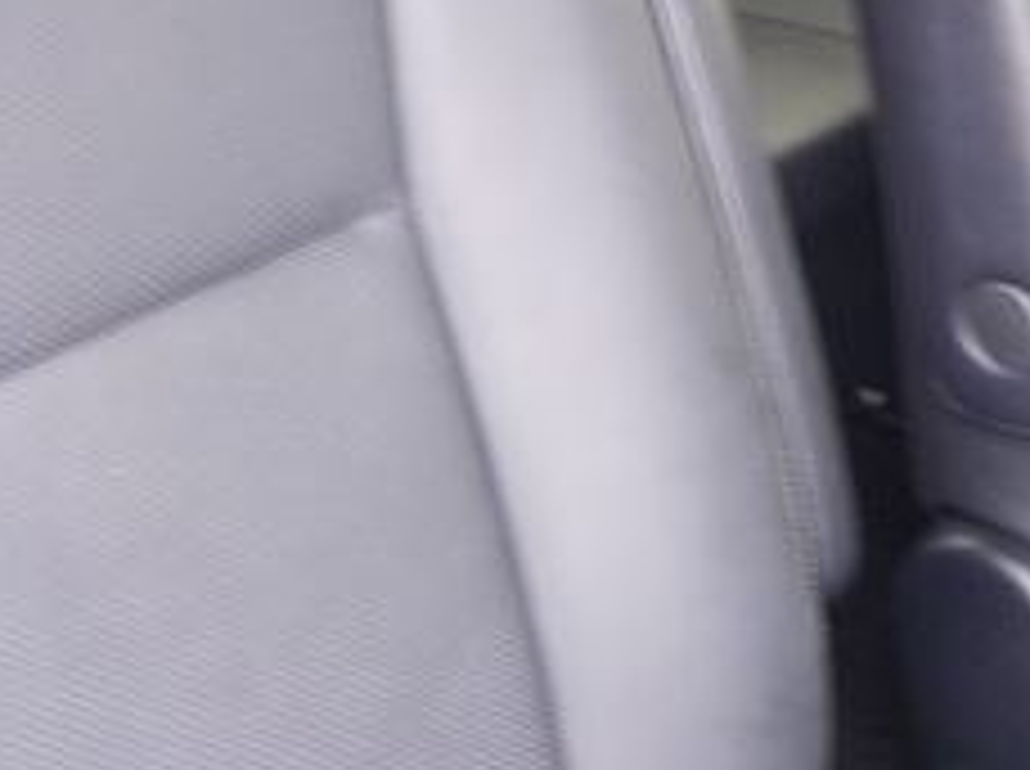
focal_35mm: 84
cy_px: 306
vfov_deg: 17.5
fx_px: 2495
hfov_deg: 23.0
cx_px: 819
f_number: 3.3
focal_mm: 4.1
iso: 125
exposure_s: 1/30
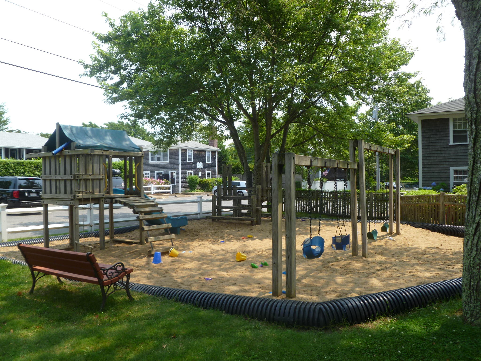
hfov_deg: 63.4
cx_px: 240
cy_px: 180
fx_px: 389
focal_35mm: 28
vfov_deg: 49.7
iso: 80
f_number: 3.3
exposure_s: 1/320
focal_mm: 5
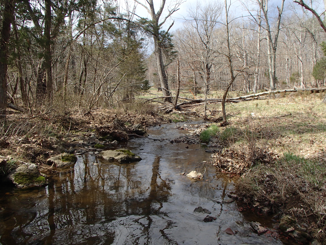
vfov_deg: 49.7
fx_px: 264
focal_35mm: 28
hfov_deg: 63.4
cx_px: 163
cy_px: 122
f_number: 3.9
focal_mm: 5
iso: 100
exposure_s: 1/400
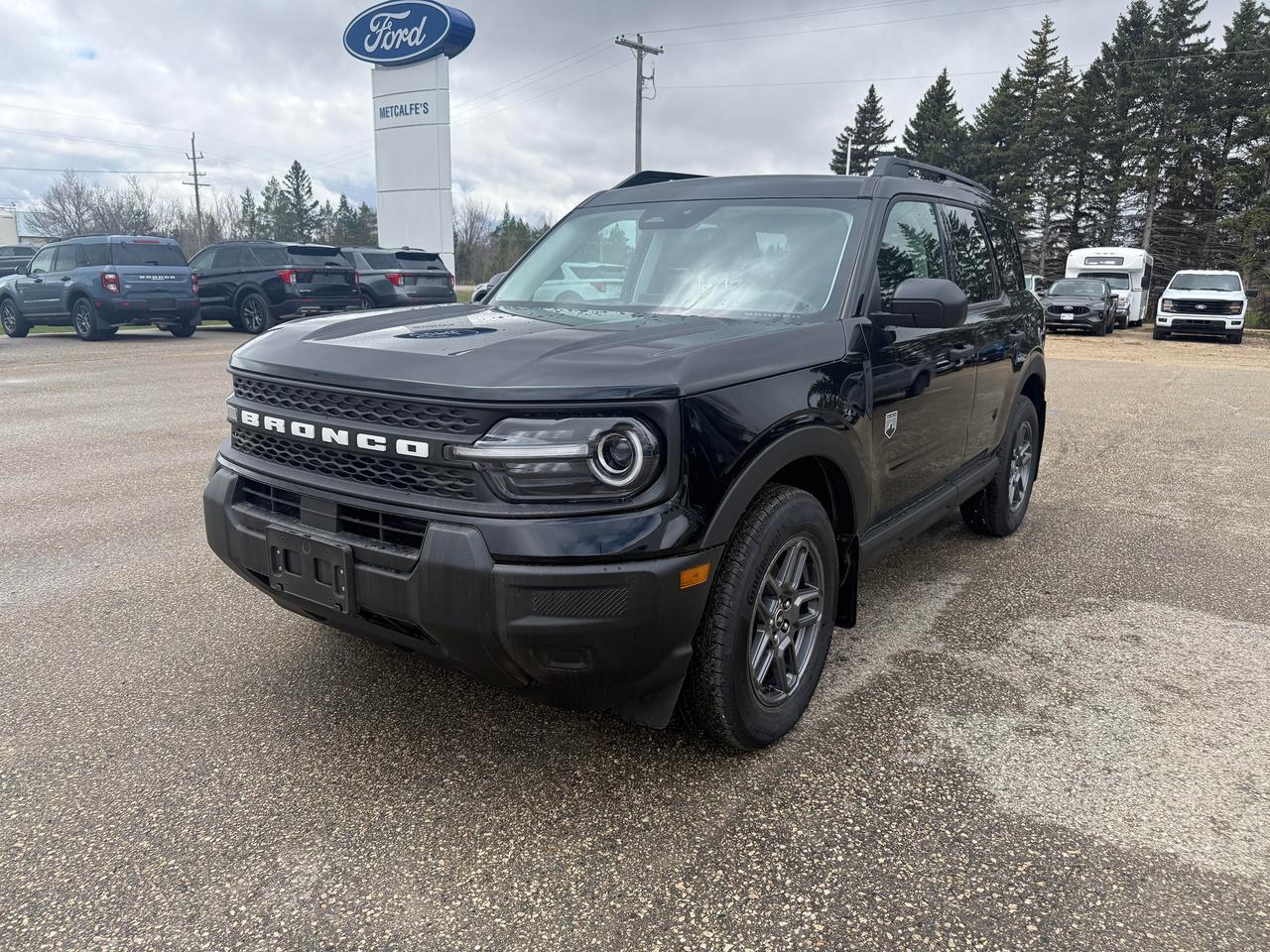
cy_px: 476
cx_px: 635
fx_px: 881
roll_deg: -1.7
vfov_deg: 56.8
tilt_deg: -12.3
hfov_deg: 71.6
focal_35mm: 24
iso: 100
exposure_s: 1/3425
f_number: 1.78
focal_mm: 6.76
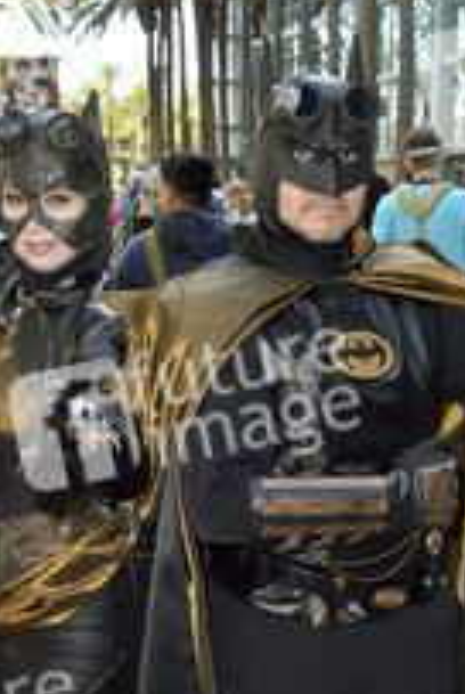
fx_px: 1178
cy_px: 581
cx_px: 285
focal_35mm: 61
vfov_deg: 31.7
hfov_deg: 22.3
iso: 250
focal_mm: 31
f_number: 6.3
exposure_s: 1/250
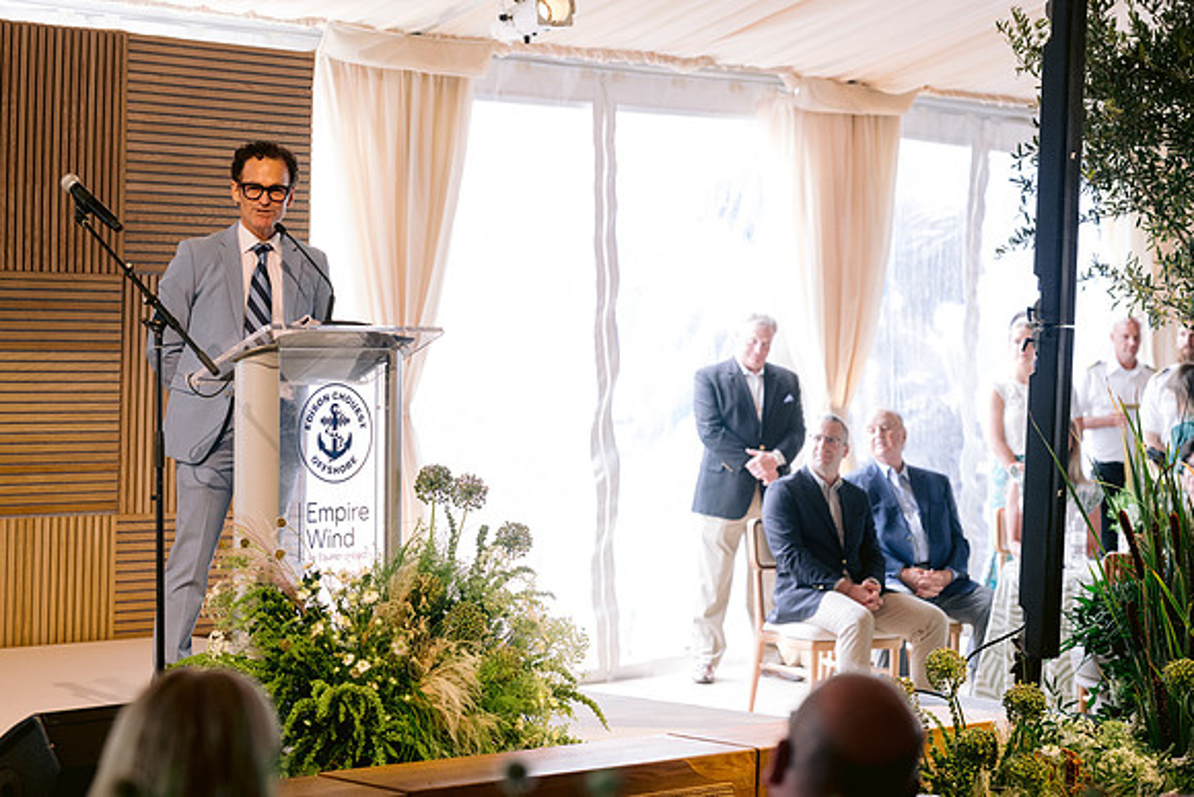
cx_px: 597
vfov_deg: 15.9
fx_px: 2847
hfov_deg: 23.7
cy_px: 398
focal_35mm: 86
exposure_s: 1/125
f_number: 3.5
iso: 800
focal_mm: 85
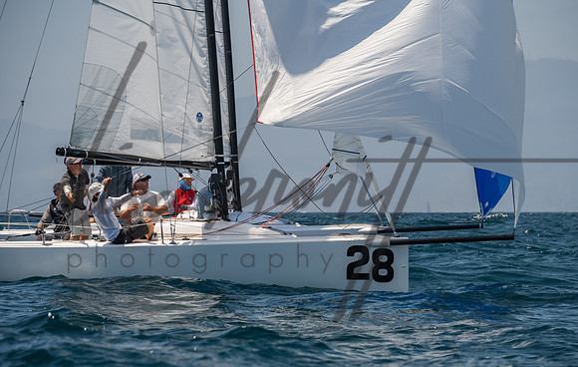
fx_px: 3514
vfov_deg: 6.0
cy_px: 205
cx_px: 312
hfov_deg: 9.4
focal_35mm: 222
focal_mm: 200
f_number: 9
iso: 640
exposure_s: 1/640
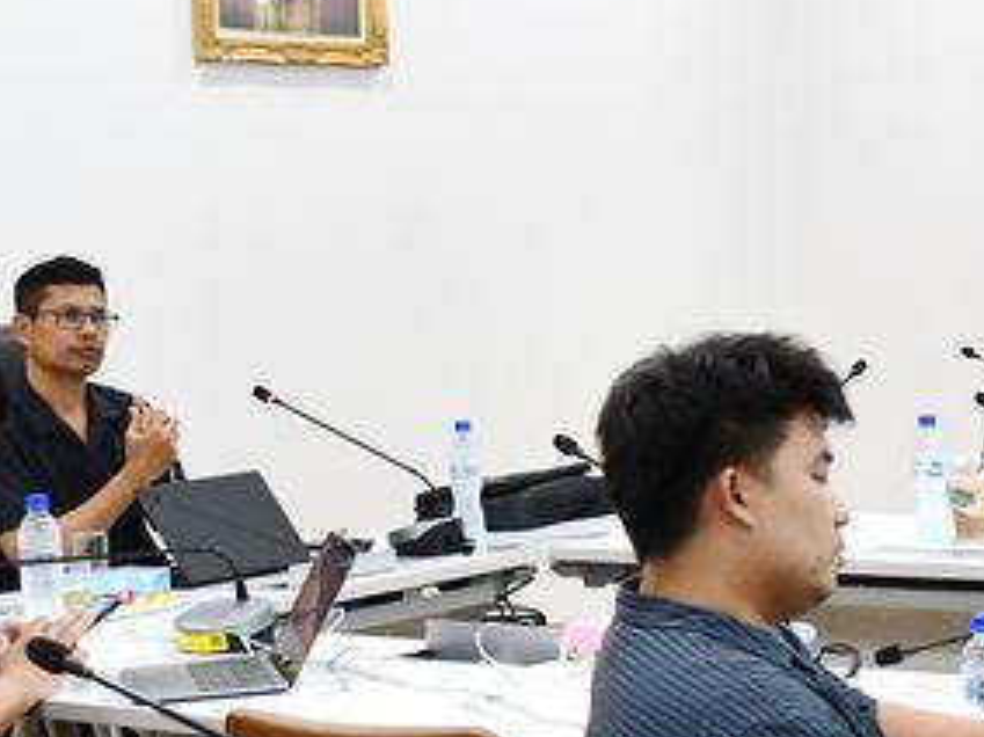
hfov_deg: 20.0
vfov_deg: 15.7
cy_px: 297
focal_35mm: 94
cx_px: 1081
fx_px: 2671
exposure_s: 1/125
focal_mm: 18
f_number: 3.5
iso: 1400
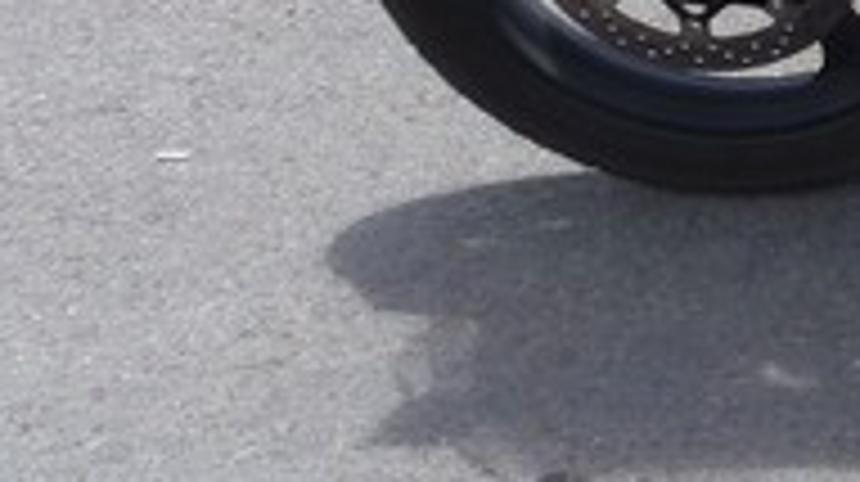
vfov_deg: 7.0
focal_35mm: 160
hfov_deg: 11.9
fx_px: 3645
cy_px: -815
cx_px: 1747
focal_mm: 6.3
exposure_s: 1/200
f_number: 5.6
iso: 80
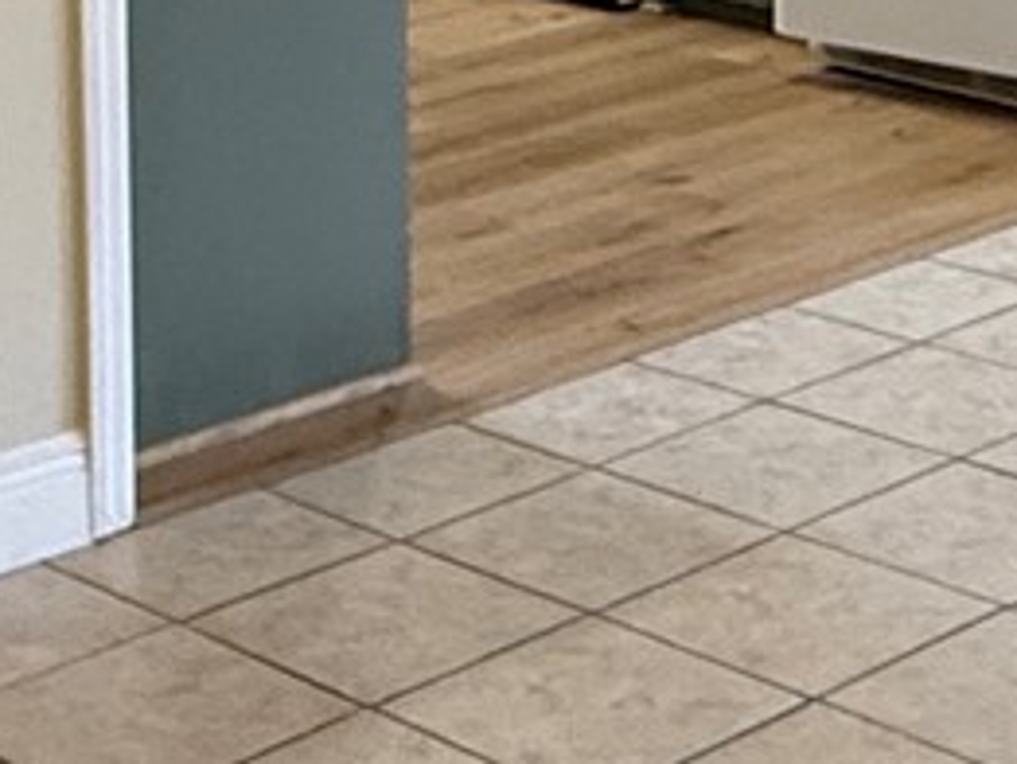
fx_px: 3027
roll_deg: -0.6
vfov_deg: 13.6
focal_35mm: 103
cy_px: -331
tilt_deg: -6.0
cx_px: 608
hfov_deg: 19.0
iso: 320
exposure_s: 1/120
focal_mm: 2.22
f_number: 2.2
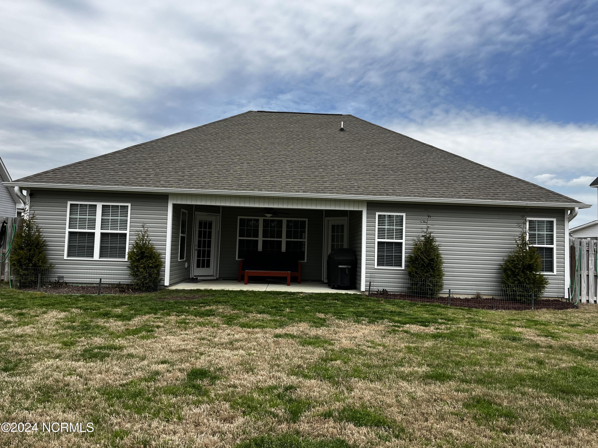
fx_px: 449
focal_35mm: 26
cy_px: 224
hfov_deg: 67.3
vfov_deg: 53.1
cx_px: 299
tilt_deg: +3.3
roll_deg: -2.3
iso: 50
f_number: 1.6
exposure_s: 1/3623
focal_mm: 5.1
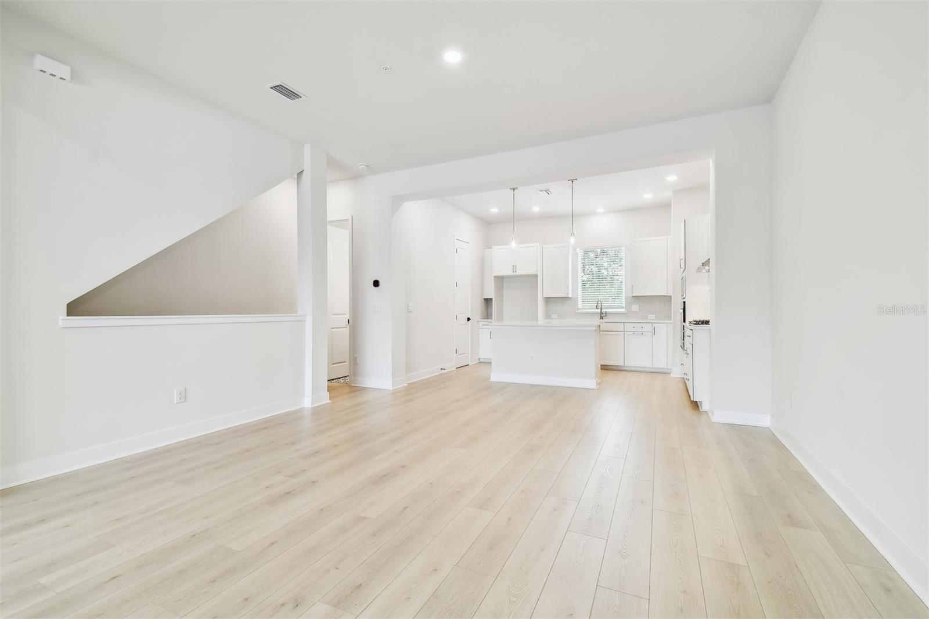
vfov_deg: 77.3
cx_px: 464
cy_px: 310
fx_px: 387
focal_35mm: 15
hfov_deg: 100.4
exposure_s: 1/6
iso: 100
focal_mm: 10
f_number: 7.1
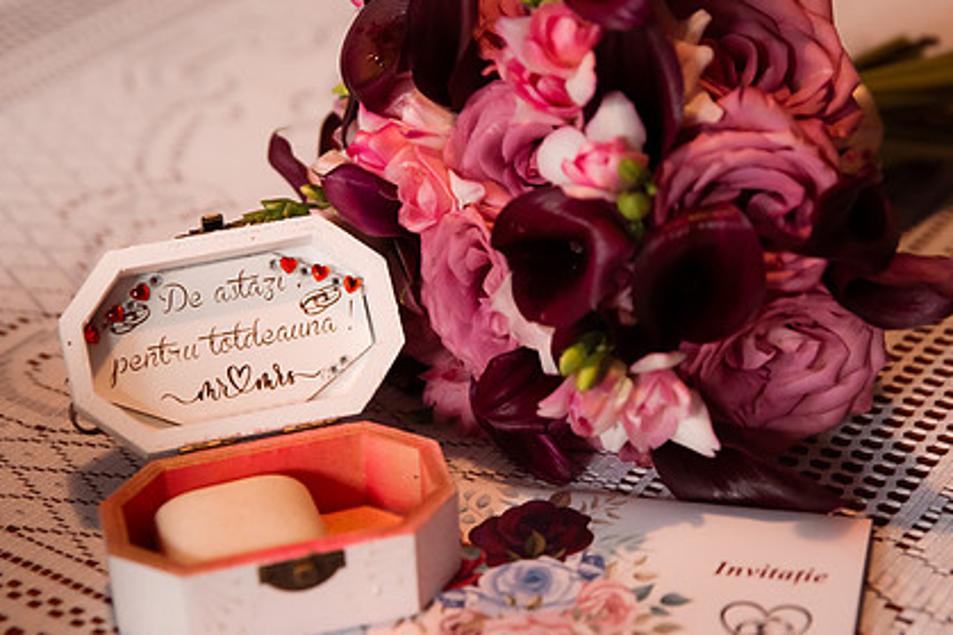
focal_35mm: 97
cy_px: 290
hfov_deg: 21.0
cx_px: 444
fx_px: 2567
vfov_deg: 14.1
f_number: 2.8
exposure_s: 1/250
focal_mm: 70
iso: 1250
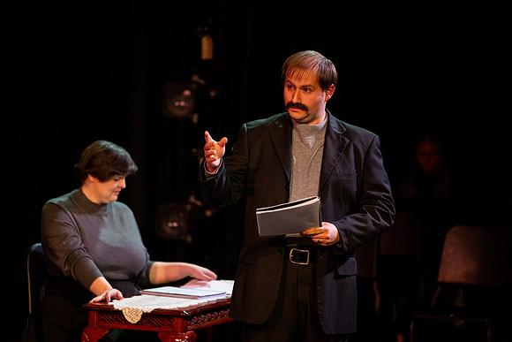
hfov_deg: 11.4
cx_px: 256
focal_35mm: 180
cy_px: 171
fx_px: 2560
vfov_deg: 7.6
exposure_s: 1/250
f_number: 3.2
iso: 3200
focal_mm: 180
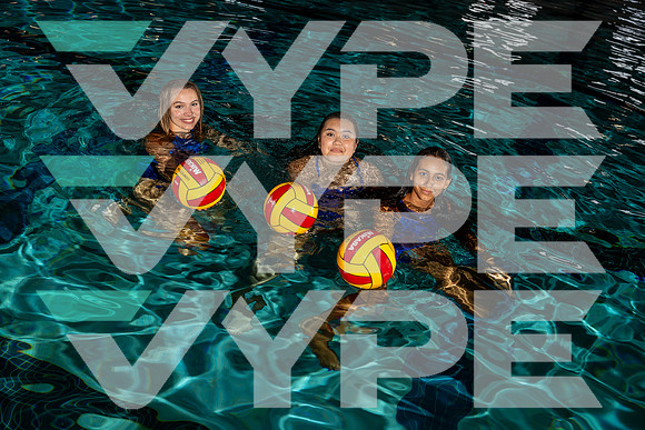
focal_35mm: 40
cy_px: 215
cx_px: 322
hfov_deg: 48.4
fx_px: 717
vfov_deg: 33.4
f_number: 4
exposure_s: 1/250
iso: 100
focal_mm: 40
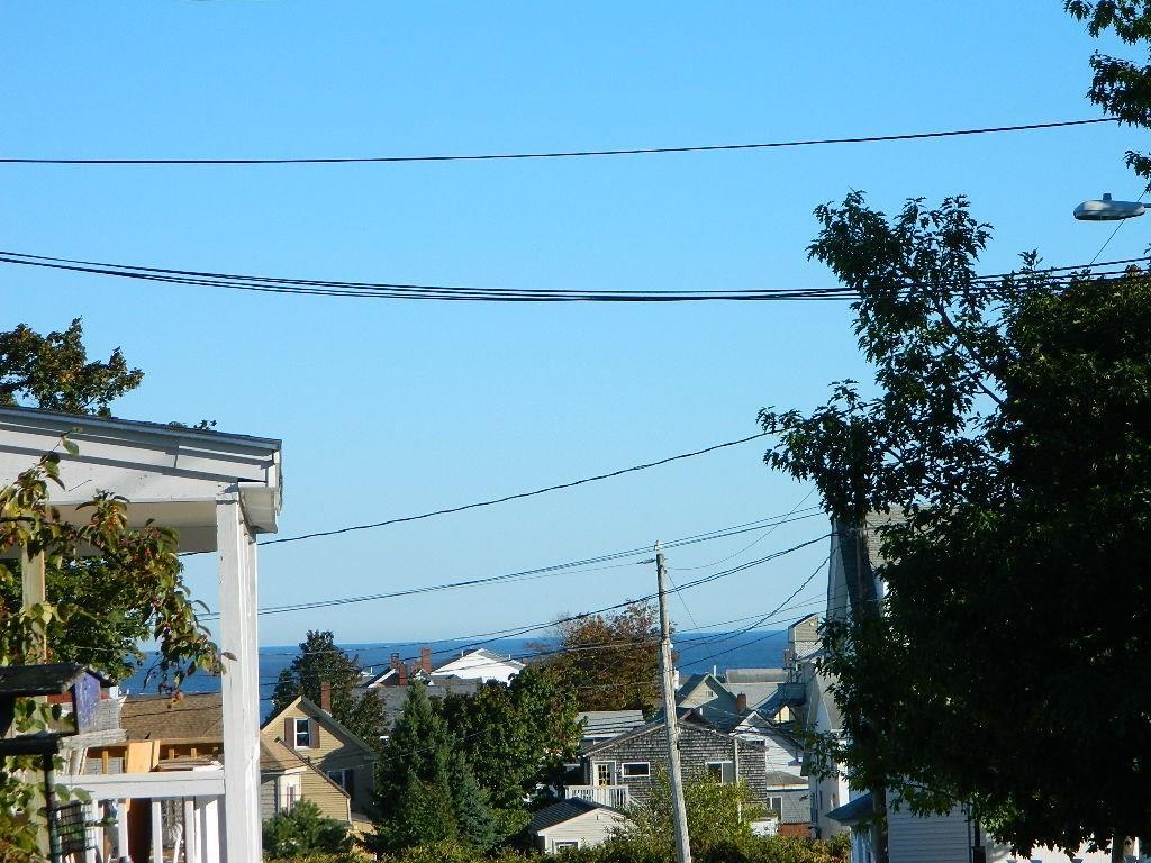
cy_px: 432
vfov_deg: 11.5
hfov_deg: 15.3
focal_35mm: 129
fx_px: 4289
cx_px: 576
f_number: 4.7
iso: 80
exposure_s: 1/500
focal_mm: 23.2
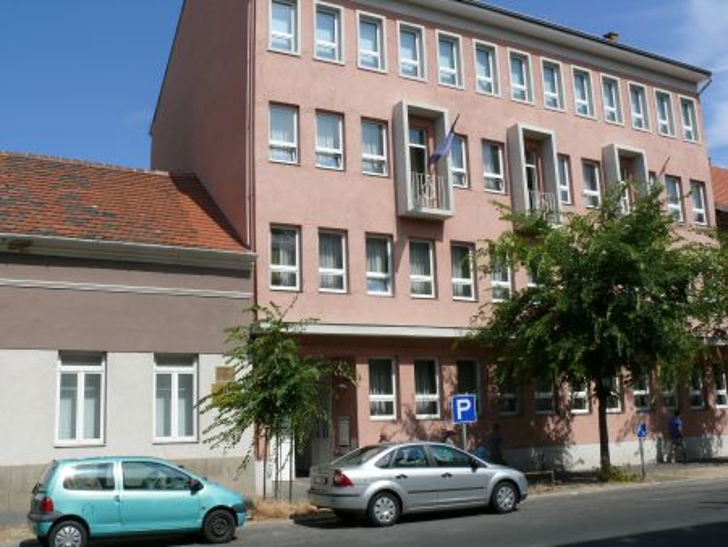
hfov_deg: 52.6
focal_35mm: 35
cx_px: 364
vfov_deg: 40.7
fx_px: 736
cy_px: 274
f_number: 8
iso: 100
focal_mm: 7.4
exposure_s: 1/400
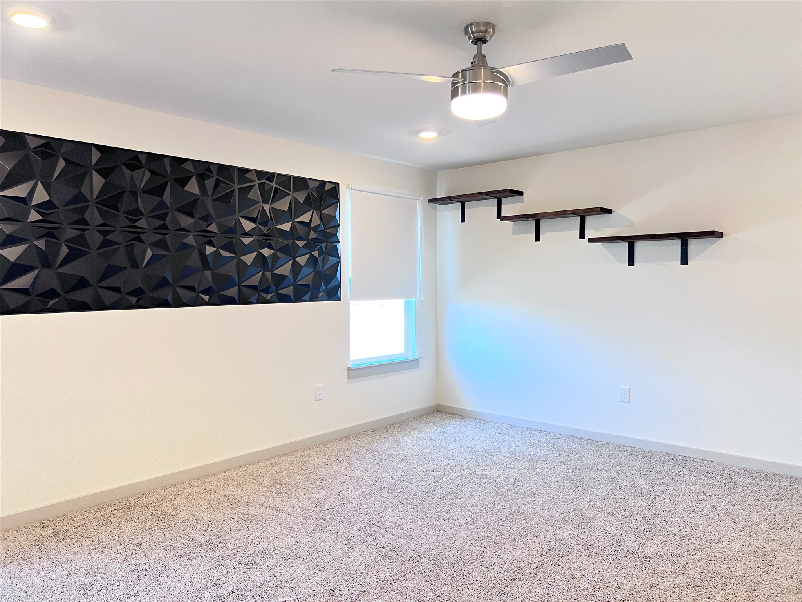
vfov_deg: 53.1
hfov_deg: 67.3
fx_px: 602
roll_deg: +0.2
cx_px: 401
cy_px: 301
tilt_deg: -2.4
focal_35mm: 26
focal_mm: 5.7
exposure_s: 1/60
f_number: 1.5
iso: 125
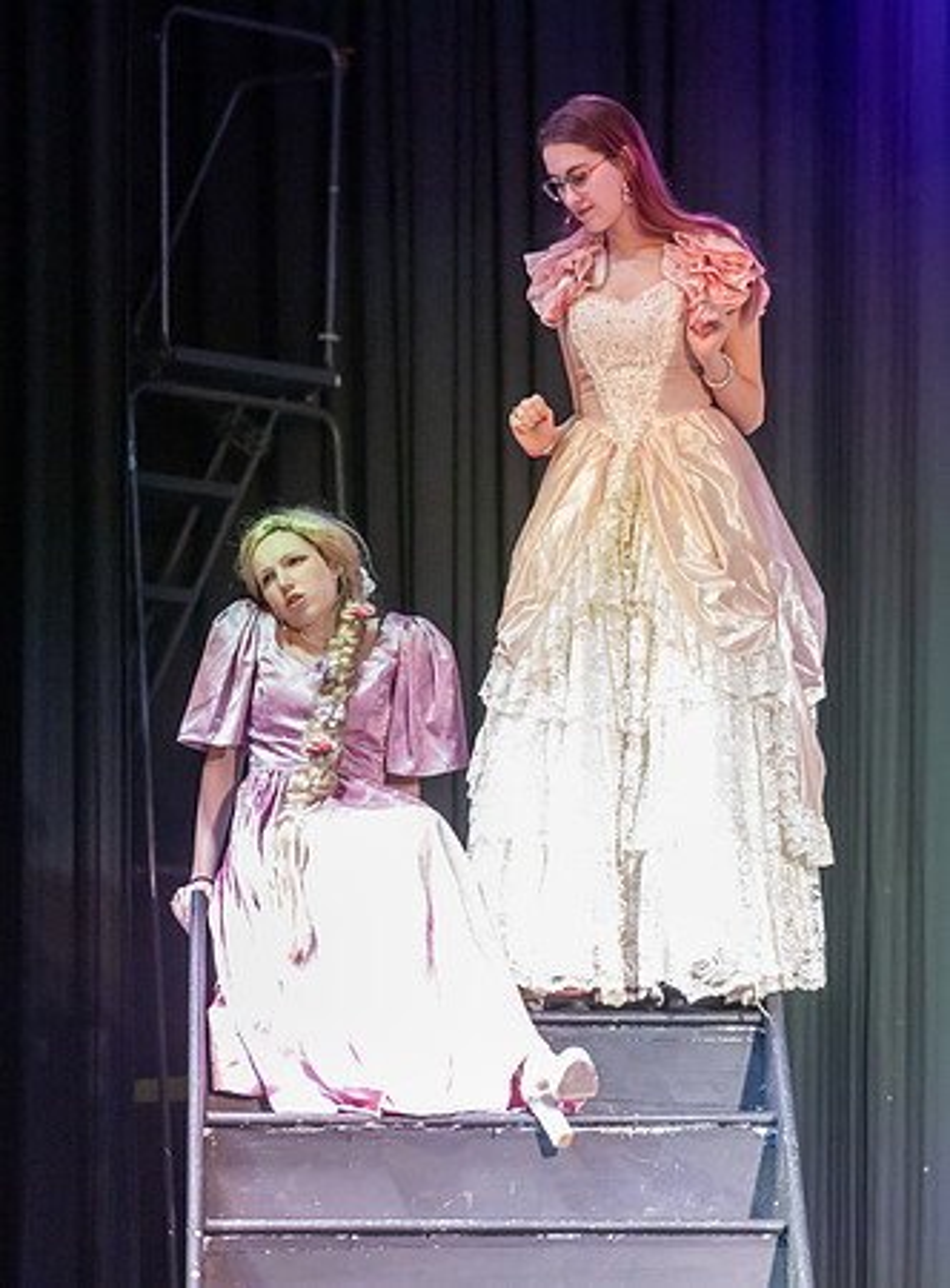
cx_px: 568
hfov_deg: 8.3
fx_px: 6565
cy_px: 612
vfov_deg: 11.2
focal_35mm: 178
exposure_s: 1/400
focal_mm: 115
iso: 7200
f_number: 2.8
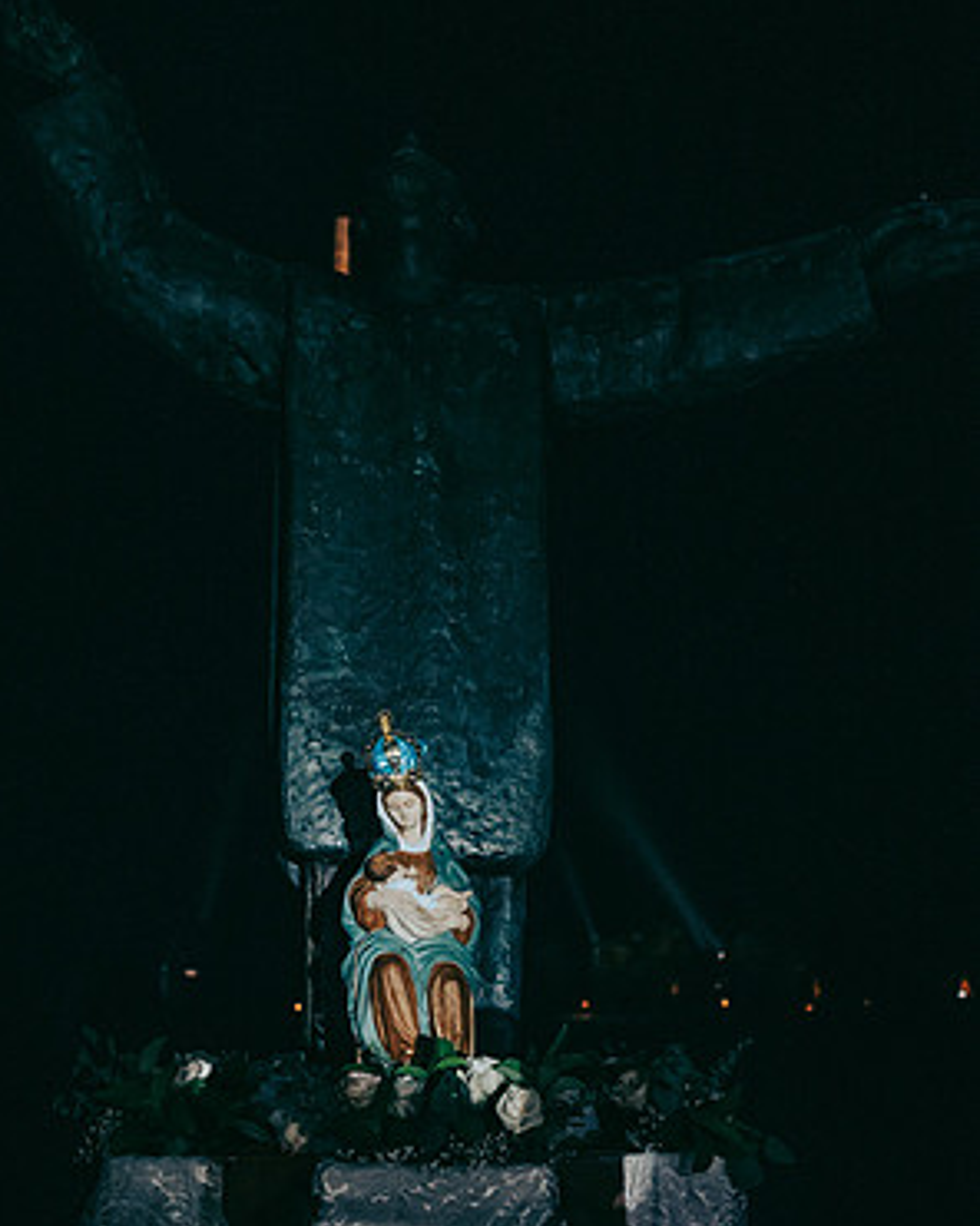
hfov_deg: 31.5
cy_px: 656
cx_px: 487
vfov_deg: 38.8
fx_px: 1740
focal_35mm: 48
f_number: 2.8
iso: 3200
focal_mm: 35
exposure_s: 1/125
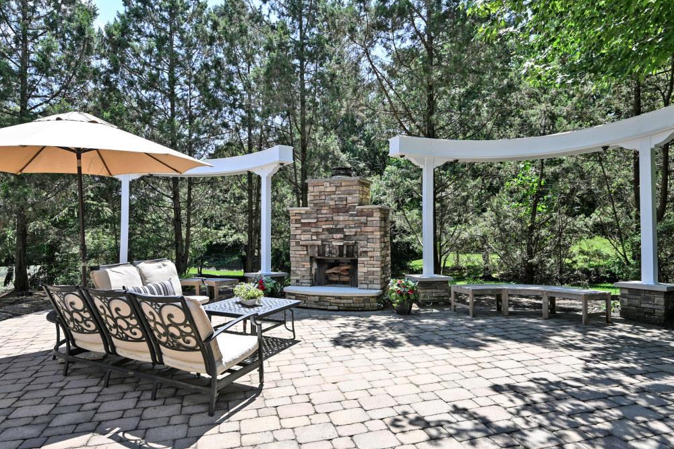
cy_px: 223
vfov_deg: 59.5
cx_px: 321
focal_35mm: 21
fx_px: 393
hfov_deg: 81.1
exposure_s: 1/250
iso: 110
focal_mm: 14
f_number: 5.6
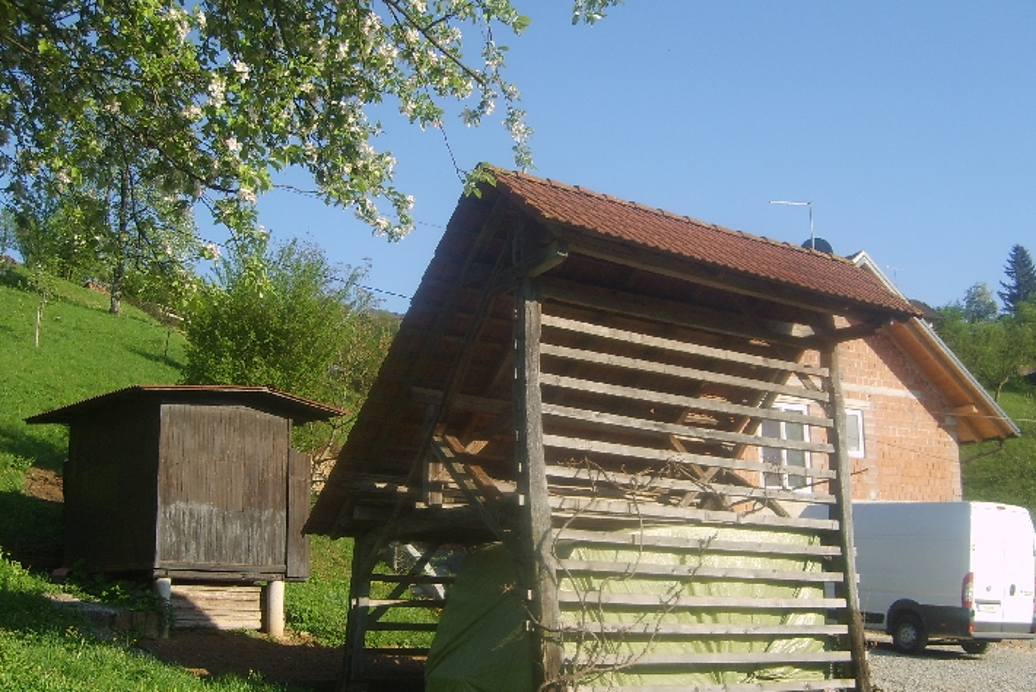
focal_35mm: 41
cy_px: 385
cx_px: 556
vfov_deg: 32.6
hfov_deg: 47.4
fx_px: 1180
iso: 50
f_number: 2.8
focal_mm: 5.8
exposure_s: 1/500
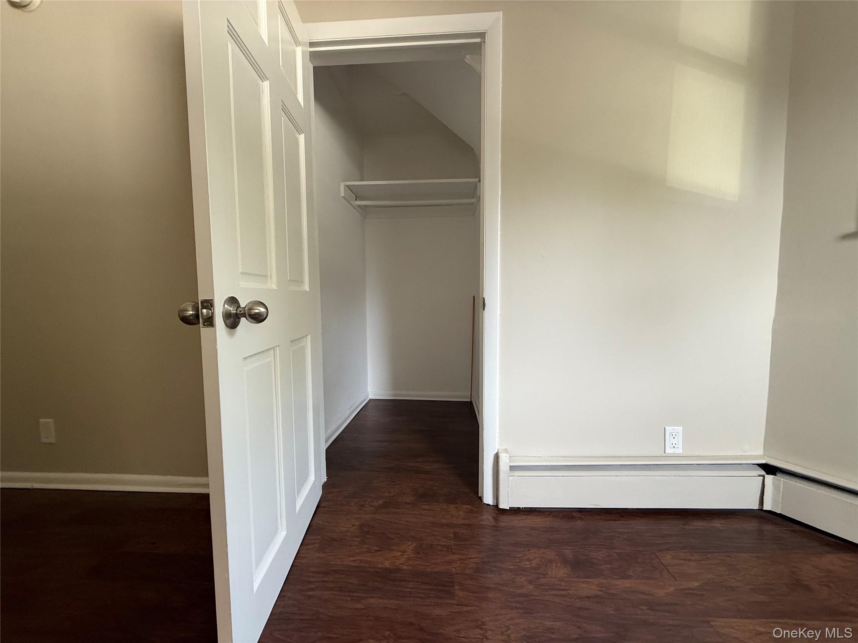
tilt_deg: -2.8
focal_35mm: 14
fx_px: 347
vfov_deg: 85.7
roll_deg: -0.2
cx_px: 429
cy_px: 322
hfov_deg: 102.1
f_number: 2.2
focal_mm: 2.22
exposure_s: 1/60
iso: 250
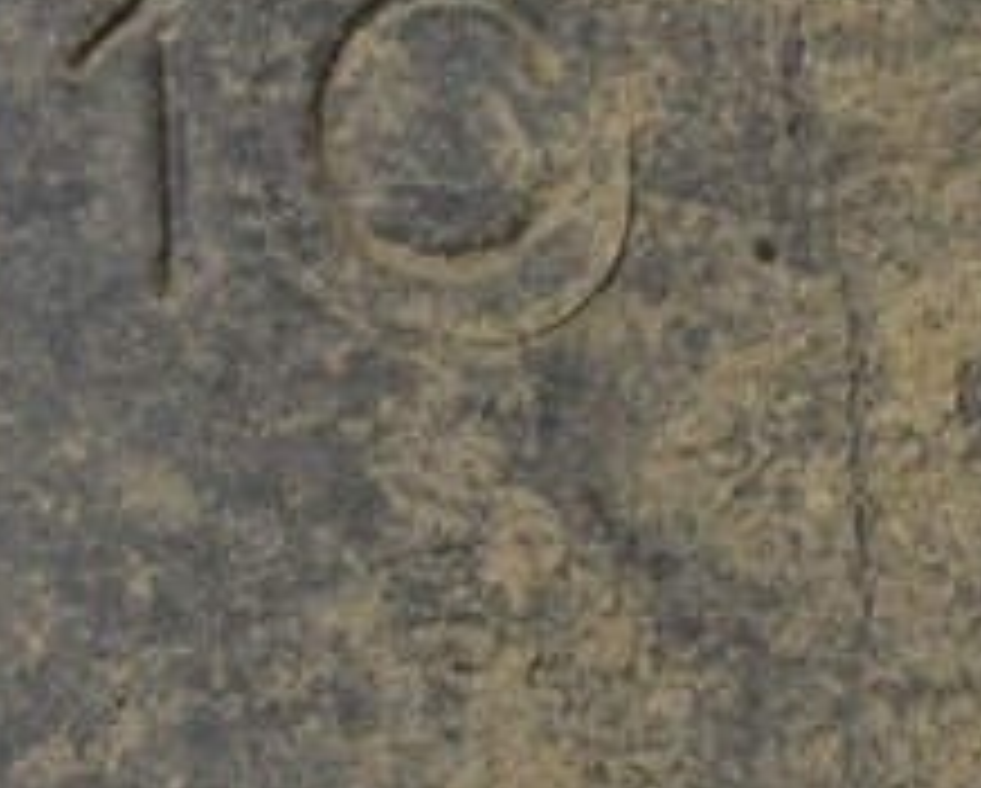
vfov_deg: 4.3
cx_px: -706
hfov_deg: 5.3
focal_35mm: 363
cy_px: 205
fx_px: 10559
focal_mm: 55
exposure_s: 1/60
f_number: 5.6
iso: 720
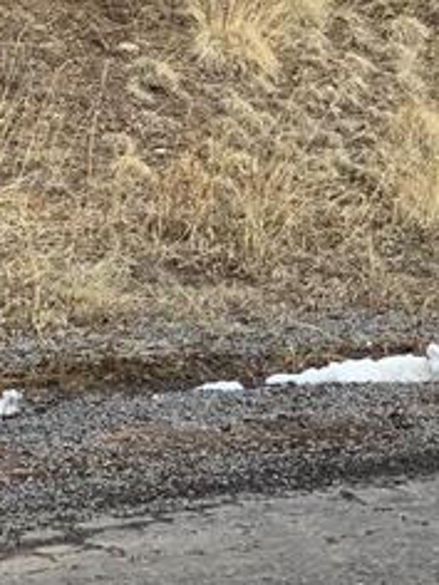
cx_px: 164
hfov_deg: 8.8
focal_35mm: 169
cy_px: -258
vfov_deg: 11.3
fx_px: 2858
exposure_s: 1/2179
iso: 16
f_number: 2.4
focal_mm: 6
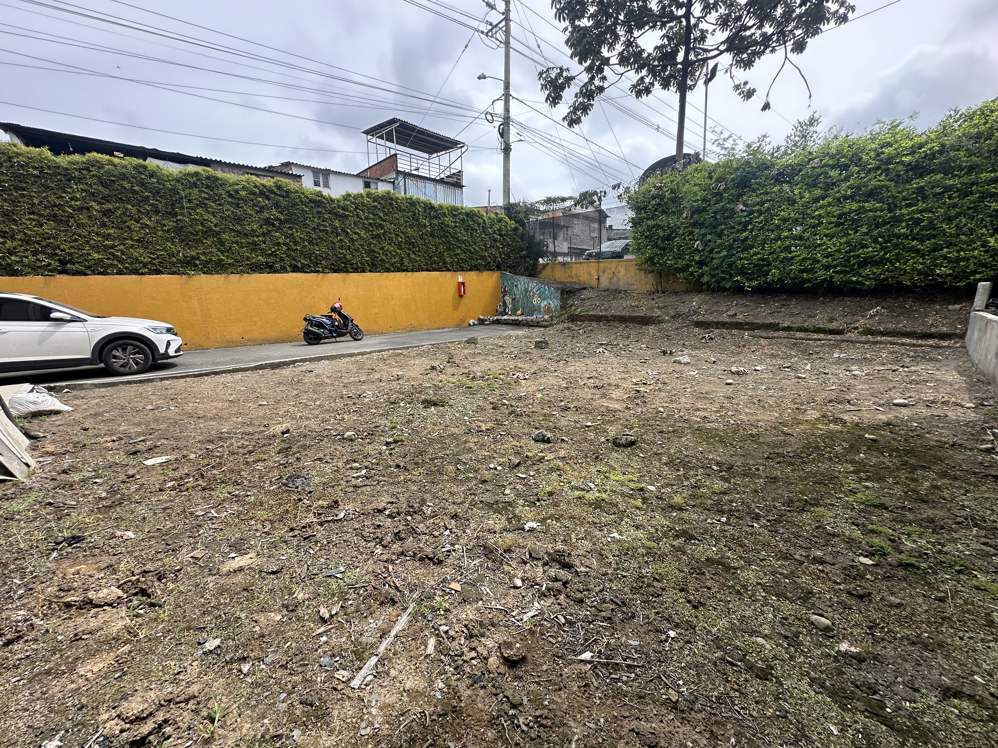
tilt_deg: -8.7
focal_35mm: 14
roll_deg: +0.4
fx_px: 404
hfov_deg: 102.1
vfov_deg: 85.7
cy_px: 374
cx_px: 499
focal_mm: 2.22
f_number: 2.2
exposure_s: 1/600
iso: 40
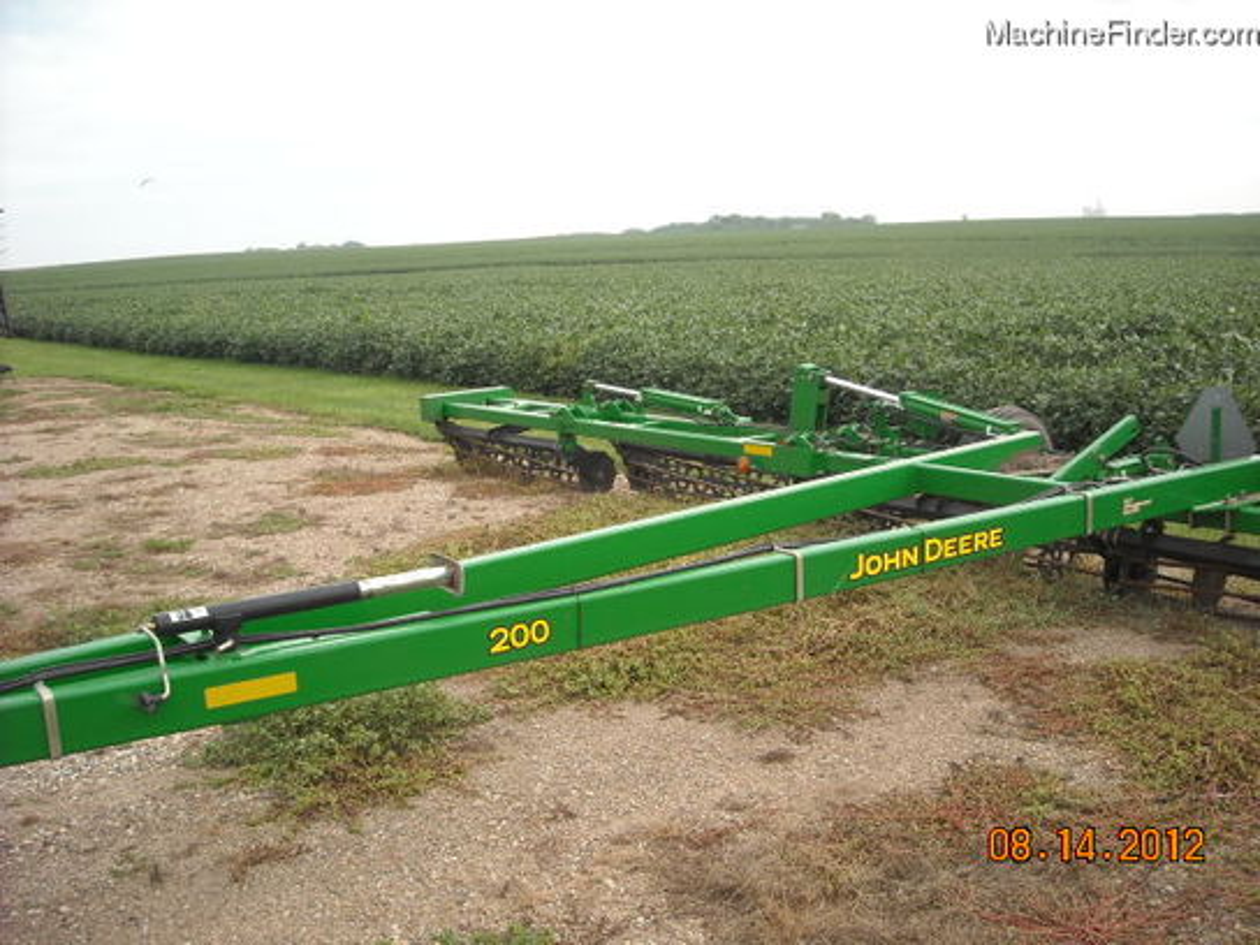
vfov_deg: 40.7
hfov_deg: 52.6
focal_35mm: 35
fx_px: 1274
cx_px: 630
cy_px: 472
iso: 64
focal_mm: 5.7
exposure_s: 1/337
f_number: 2.8
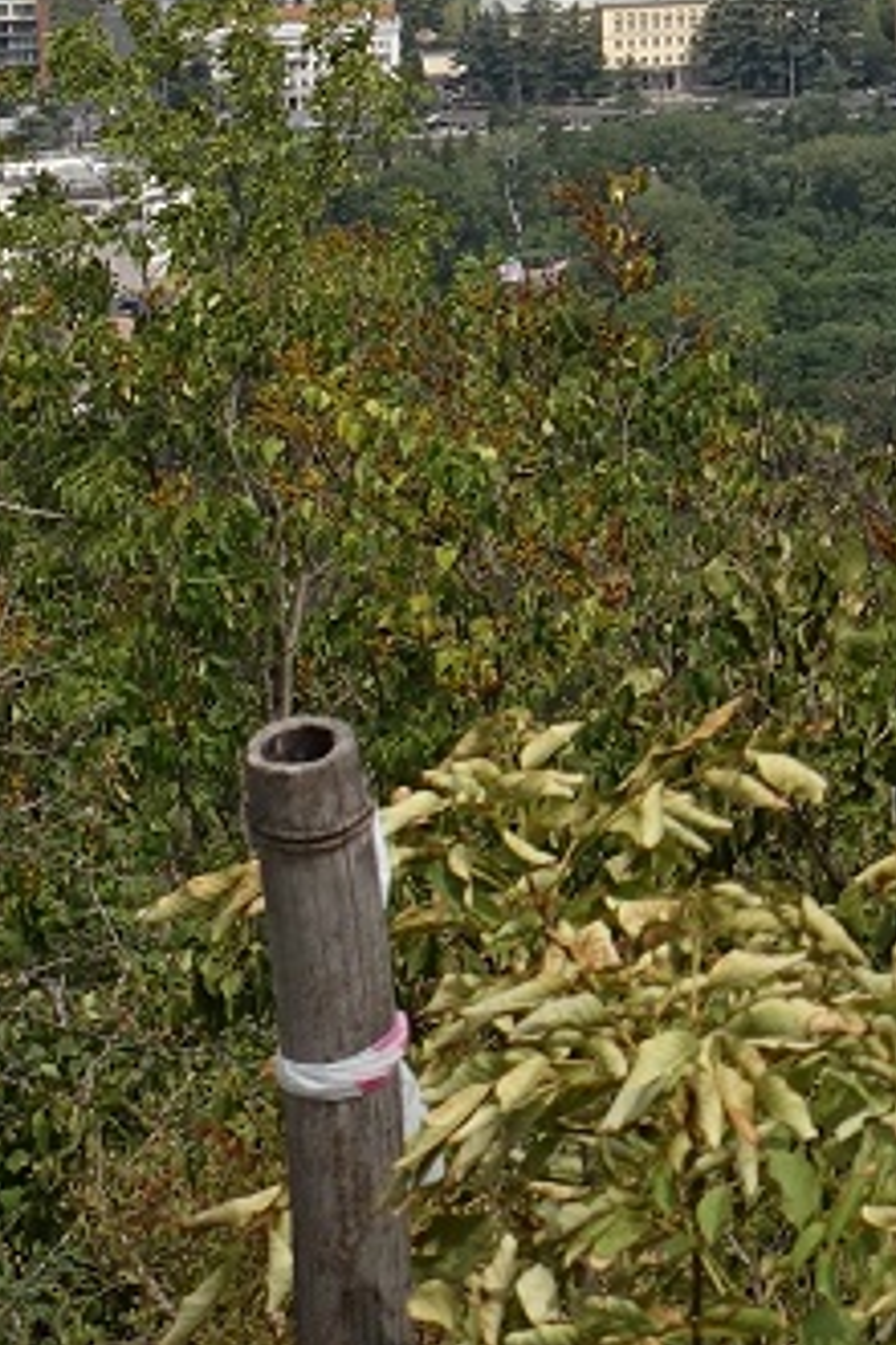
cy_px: -485
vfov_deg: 14.3
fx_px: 5114
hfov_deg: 9.2
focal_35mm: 137
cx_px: 1951
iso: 125
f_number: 5.6
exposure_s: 1/640
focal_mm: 12.06
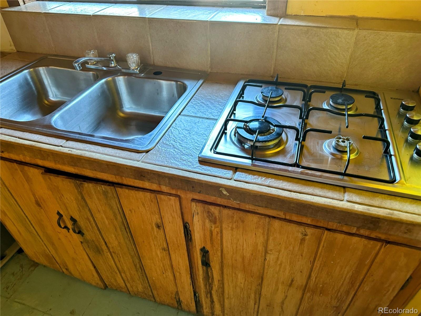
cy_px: 158
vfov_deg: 56.8
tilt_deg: -41.3
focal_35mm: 24
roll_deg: +3.1
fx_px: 292
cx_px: 210
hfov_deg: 71.6
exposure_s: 1/60
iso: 320
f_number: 1.78
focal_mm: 6.86
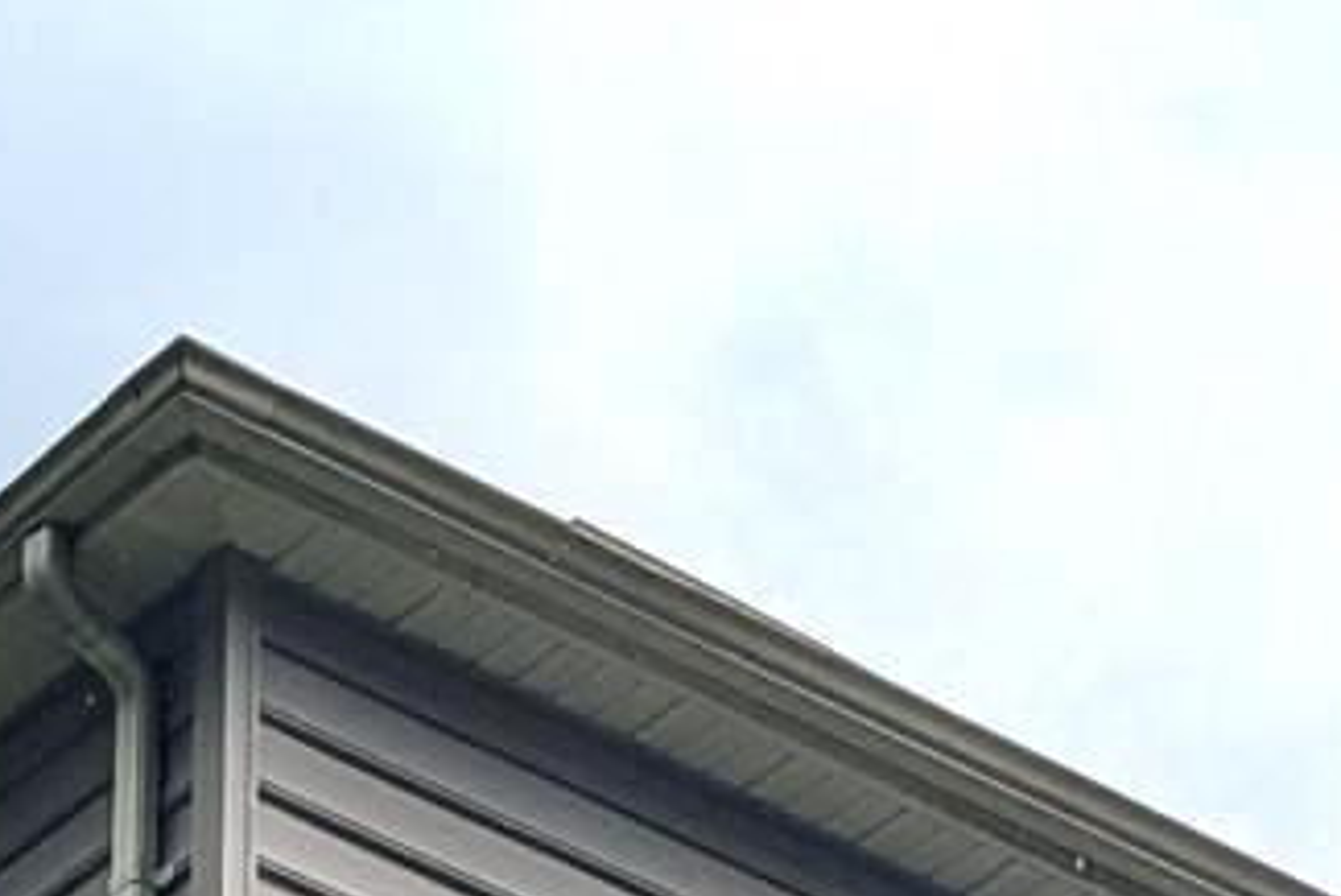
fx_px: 5851
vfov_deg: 7.9
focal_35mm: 157
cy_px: 2399
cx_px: -338
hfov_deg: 12.7
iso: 19
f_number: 1.68
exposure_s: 1/929
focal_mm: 6.9
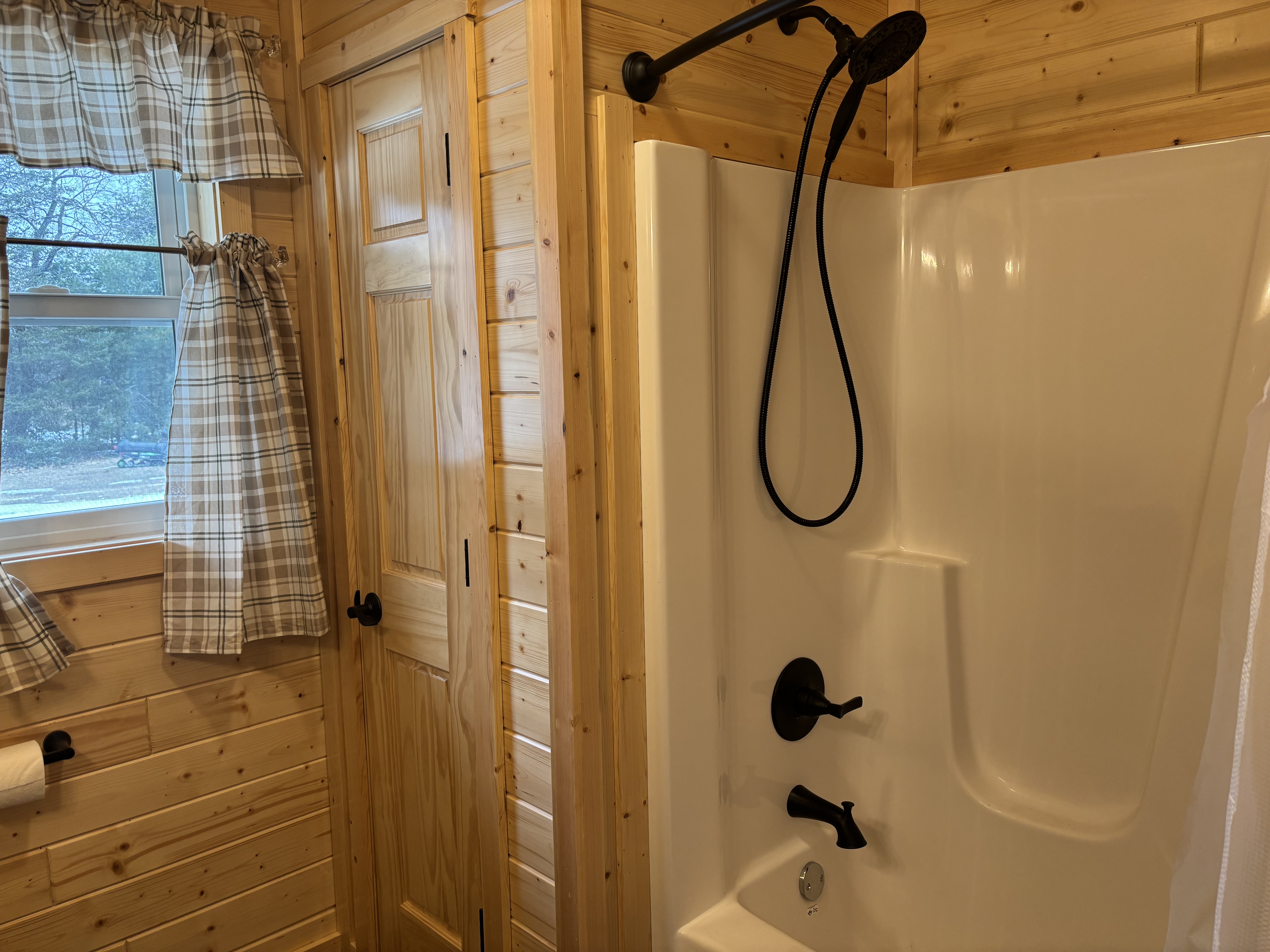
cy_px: 476
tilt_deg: -6.8
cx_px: 635
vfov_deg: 53.1
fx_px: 954
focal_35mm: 26
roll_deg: +1.5
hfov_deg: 67.3
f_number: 1.6
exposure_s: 1/120
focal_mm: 5.96
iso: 100
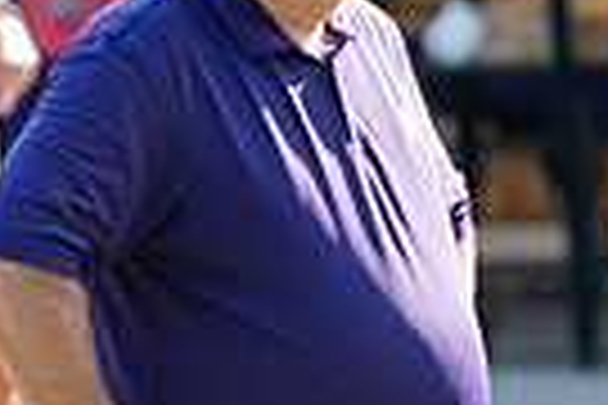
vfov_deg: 1.8
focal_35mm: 754
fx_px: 12733
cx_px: 536
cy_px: 515
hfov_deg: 2.7
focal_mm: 175
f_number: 3.2
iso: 160
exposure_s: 1/400
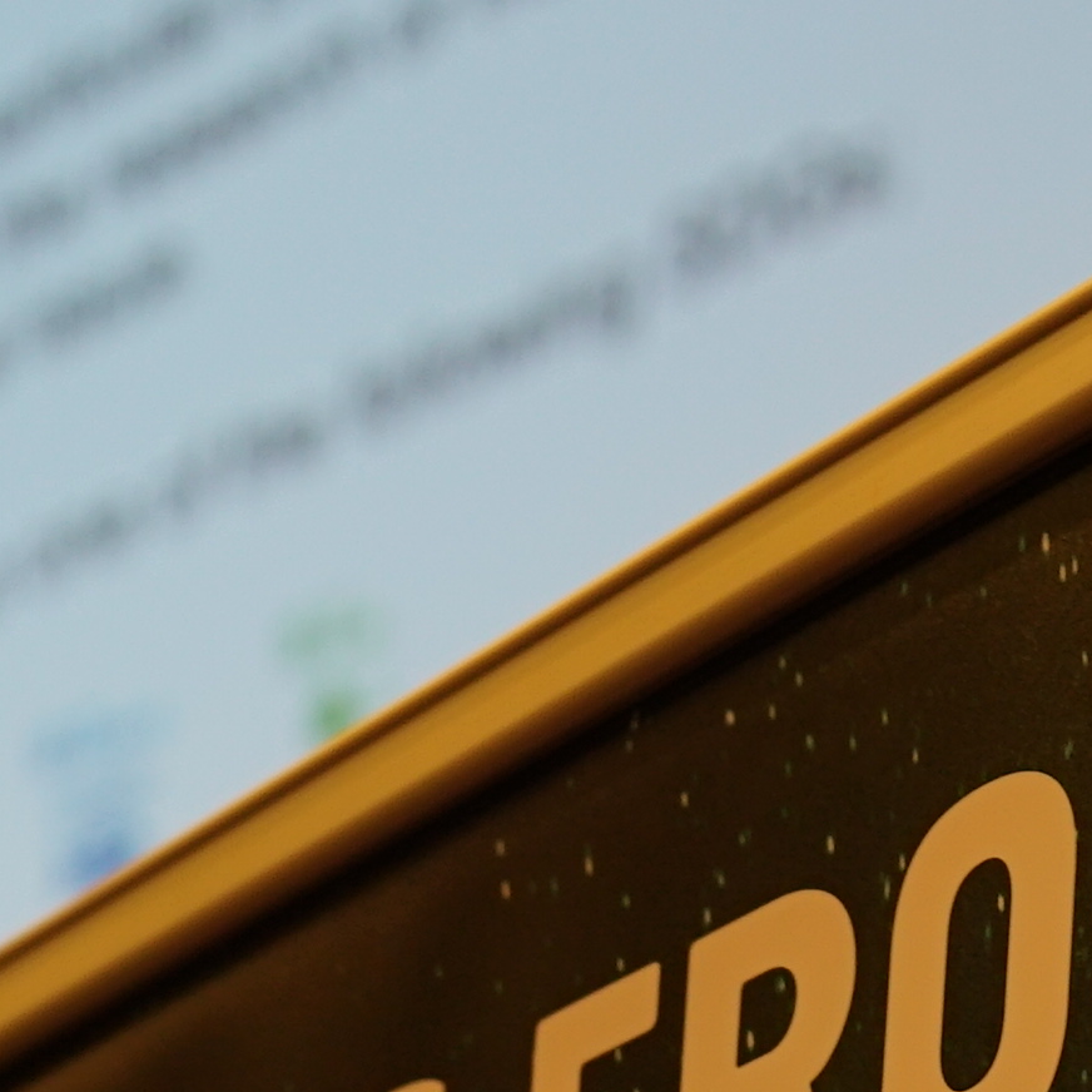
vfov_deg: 9.1
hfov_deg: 9.4
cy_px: 1673
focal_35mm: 186
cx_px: 581
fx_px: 6638
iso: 640
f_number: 4.5
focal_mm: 45
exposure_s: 1/60
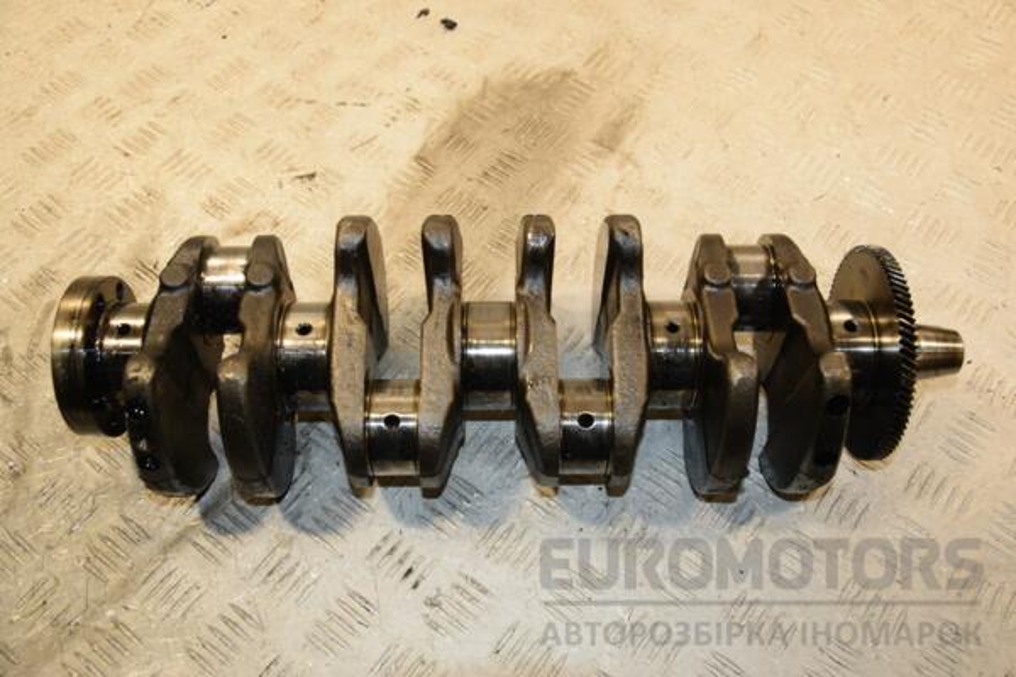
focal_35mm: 36
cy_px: 338
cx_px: 508
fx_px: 1016
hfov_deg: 53.1
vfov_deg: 36.9
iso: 800
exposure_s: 1/200
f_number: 5
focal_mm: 24
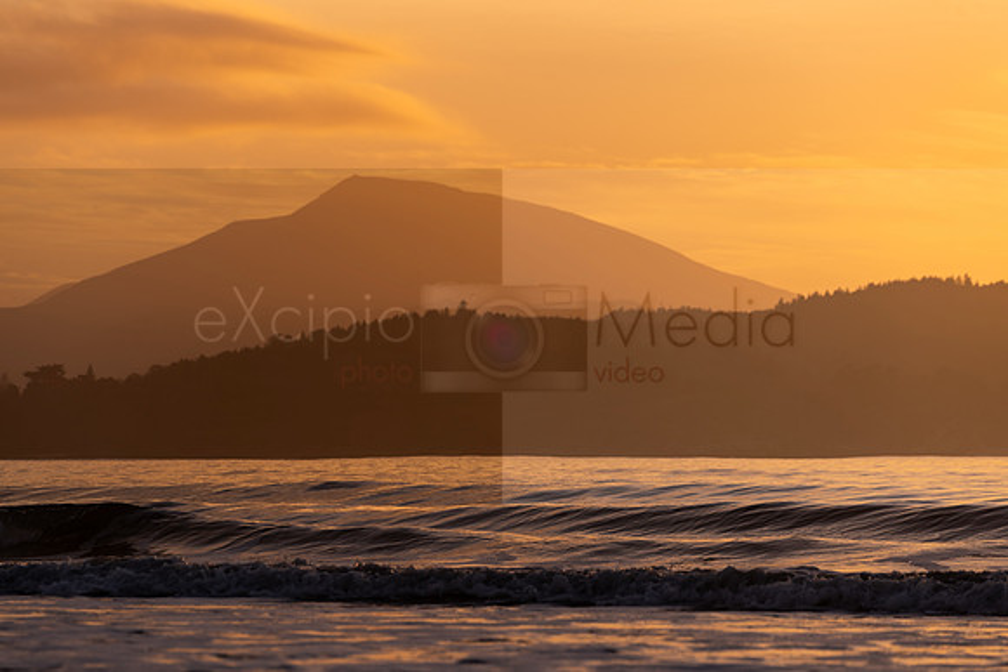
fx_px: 5681
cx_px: 504
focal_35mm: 203
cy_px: 336
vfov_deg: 6.8
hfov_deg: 10.1
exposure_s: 1/200
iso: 100
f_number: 7.1
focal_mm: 200
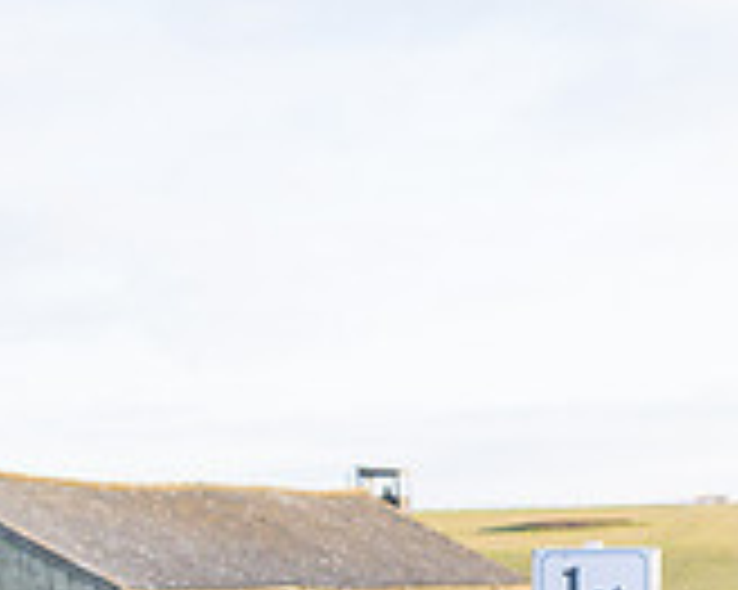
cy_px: 924
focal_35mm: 140
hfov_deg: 13.3
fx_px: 3056
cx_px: 955
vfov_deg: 10.6
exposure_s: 1/1000
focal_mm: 35
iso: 800
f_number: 4
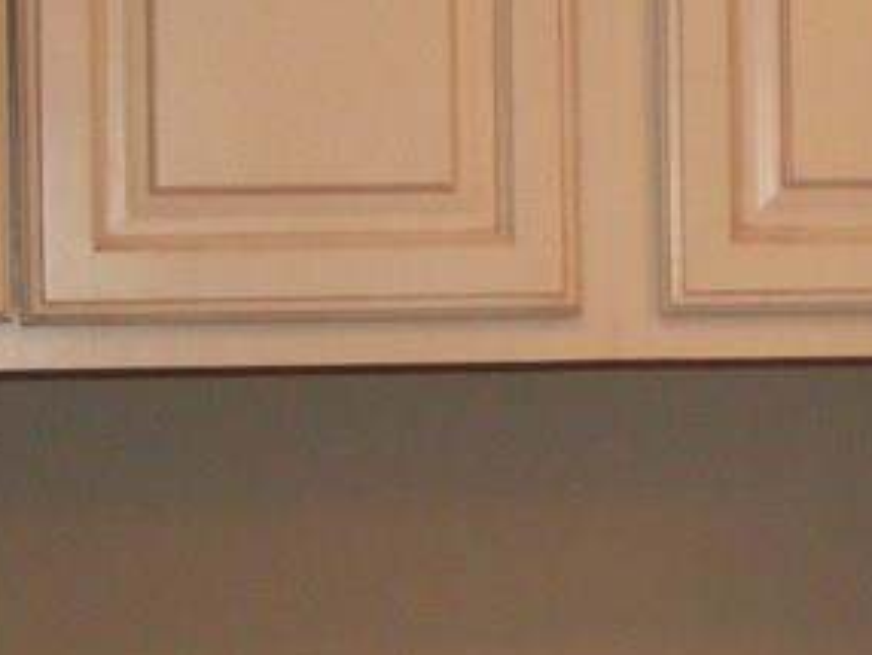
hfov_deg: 14.4
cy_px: 430
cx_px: 759
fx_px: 3429
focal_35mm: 136
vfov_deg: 10.9
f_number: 2.8
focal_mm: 5.8
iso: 200
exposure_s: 1/40
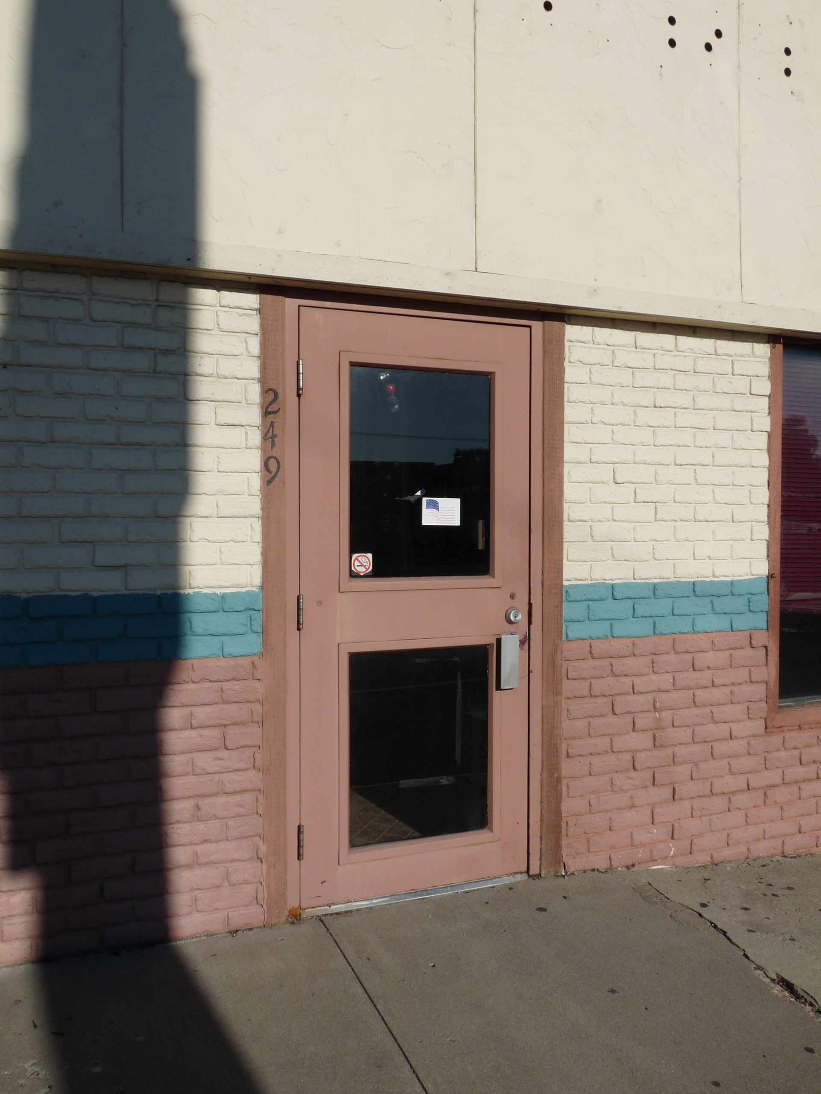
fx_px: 854
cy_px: 547
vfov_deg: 65.3
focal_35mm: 27
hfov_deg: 51.4
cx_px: 410
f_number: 8
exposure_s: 1/500
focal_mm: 4.8
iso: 100
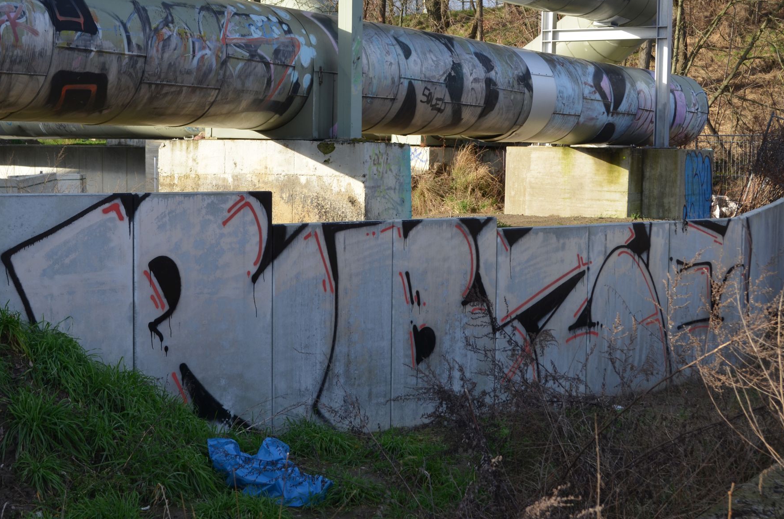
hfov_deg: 32.4
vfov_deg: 21.8
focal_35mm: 62
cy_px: 254
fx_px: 1347
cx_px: 374
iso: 200
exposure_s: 1/200
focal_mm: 38
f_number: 8
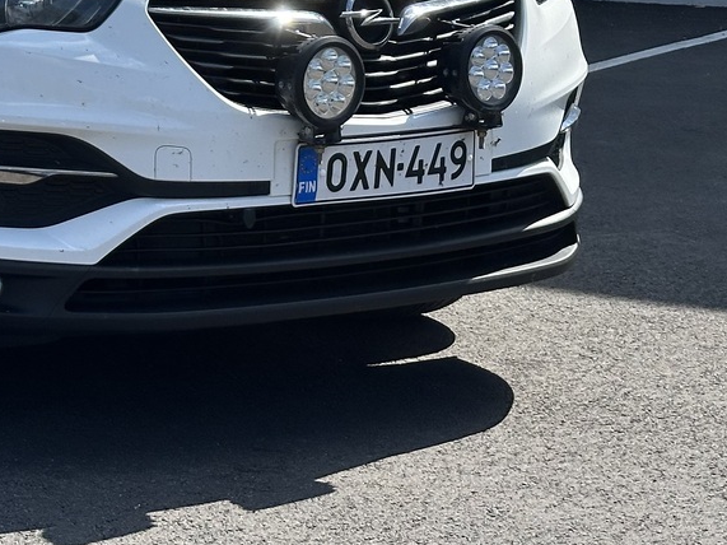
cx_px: -79
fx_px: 2541
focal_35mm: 121
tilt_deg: -1.0
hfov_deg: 15.8
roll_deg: -0.7
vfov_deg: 12.0
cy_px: -118
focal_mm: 6.86
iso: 64
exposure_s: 1/5263
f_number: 1.78
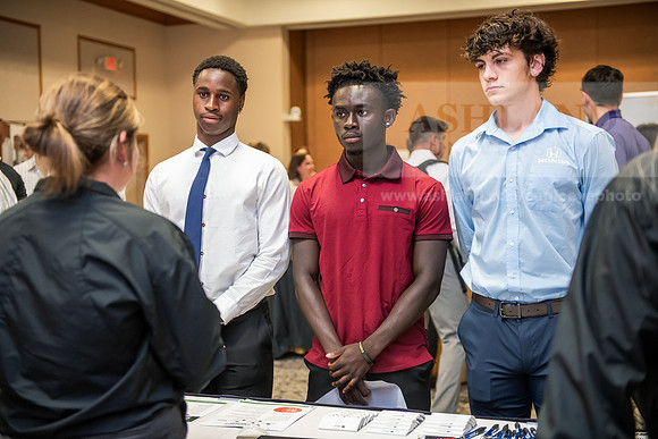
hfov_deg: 36.2
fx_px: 1005
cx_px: 329
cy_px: 220
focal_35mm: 55
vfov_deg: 24.6
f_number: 2.8
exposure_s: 1/160
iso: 2500
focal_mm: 55
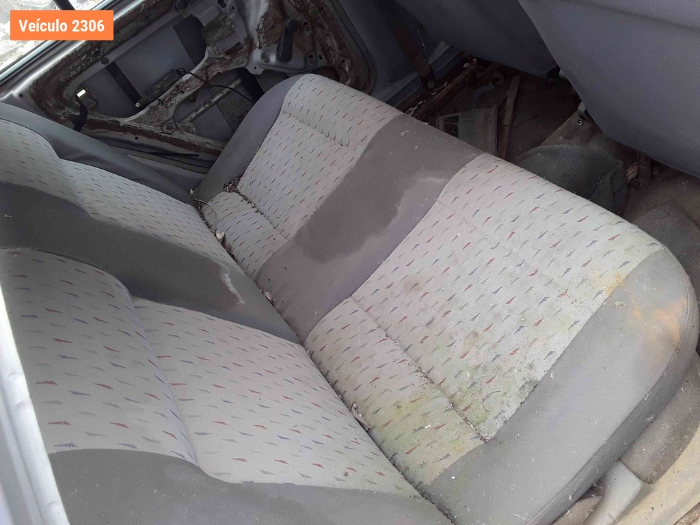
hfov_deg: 58.4
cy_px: 262
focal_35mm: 31
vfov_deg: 45.4
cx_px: 350
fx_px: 627
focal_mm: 3.3
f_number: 2.2
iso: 40
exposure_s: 1/138
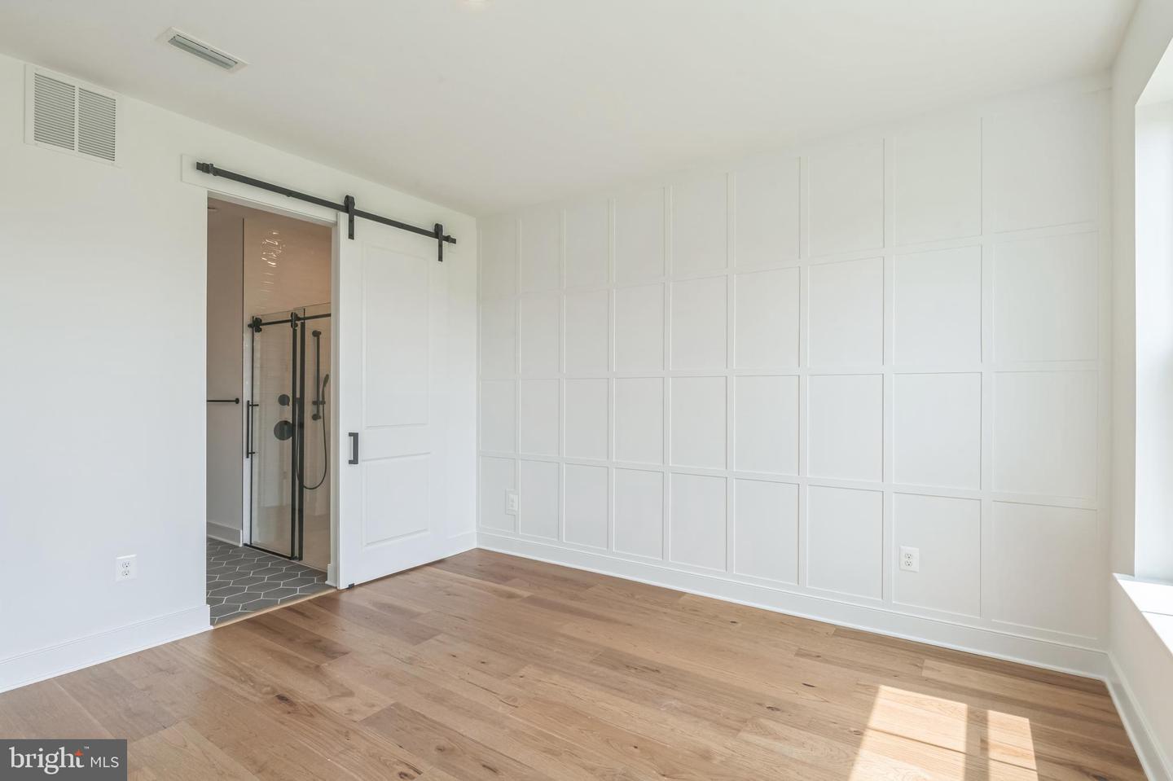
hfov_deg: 93.3
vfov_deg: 70.4
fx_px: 554
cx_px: 586
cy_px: 390
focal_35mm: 17
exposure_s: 1/80
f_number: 10
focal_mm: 17
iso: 320
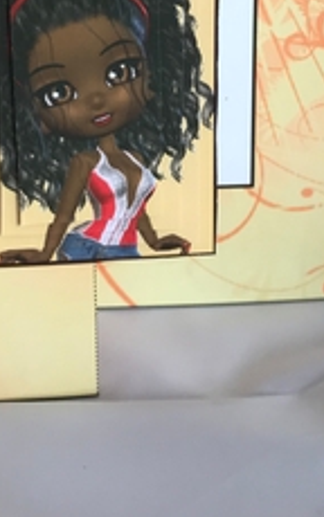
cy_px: 25
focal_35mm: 58
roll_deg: +0.9
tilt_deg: -10.7
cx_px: 152
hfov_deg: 22.4
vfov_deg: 32.8
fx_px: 818
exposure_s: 1/100
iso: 40
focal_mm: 3.99
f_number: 1.8
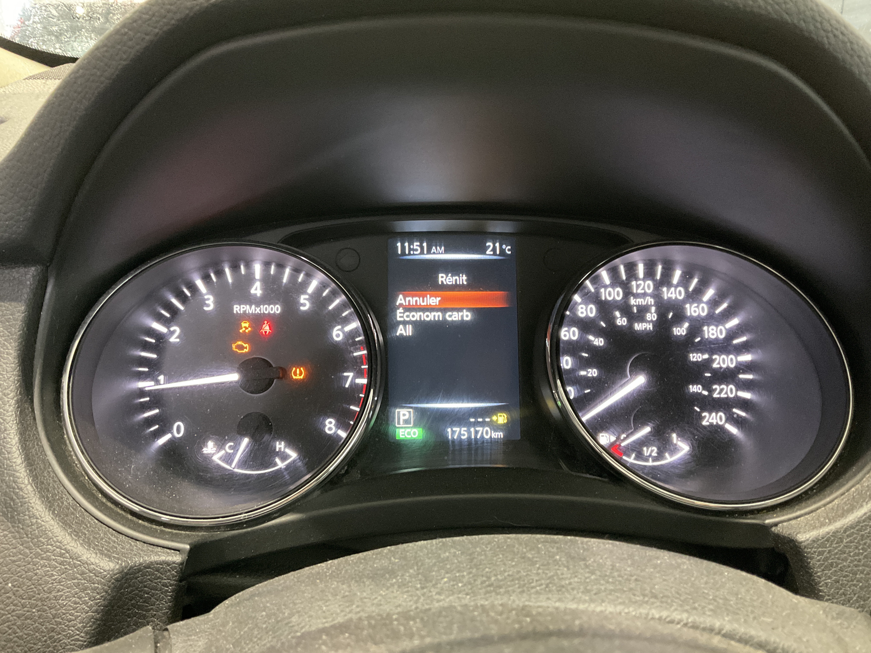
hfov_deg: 61.7
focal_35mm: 29
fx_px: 730
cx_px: 436
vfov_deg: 48.2
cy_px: 326
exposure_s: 1/28
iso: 400
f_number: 1.8
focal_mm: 3
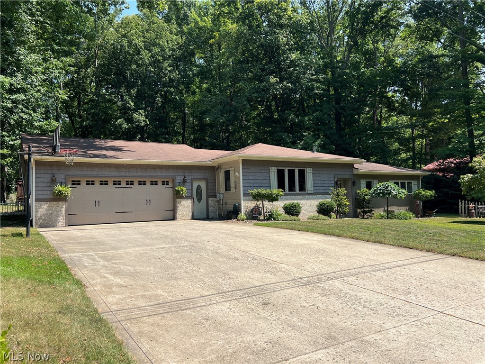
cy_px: 182
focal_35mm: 26
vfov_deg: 53.1
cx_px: 242
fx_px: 364
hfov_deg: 67.3
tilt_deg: +3.4
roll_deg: +2.3
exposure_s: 1/2632
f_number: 1.5
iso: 50
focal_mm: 5.7
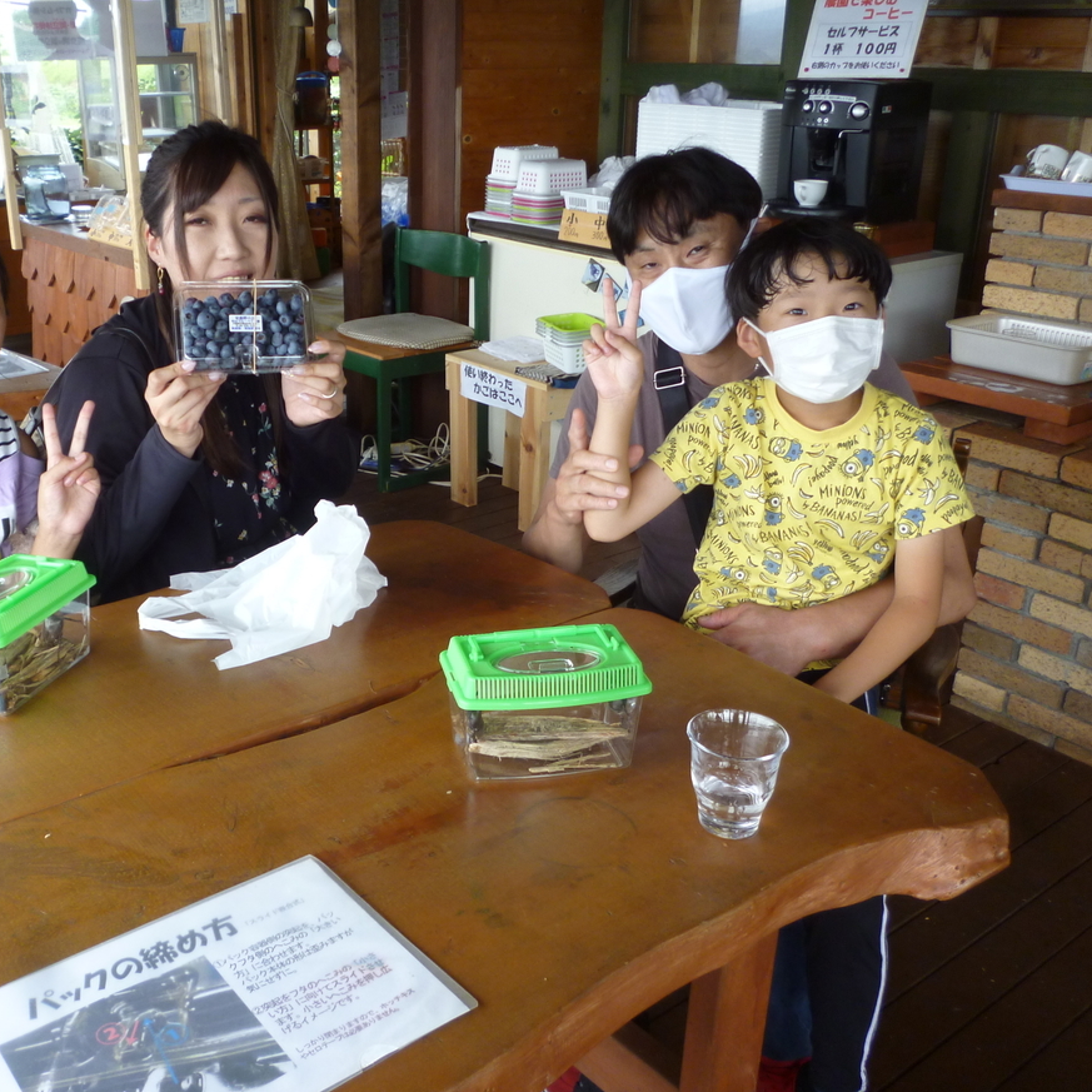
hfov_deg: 48.0
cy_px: 538
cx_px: 412
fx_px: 1213
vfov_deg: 48.4
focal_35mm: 34
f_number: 3.1
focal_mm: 5
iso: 160
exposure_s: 1/60
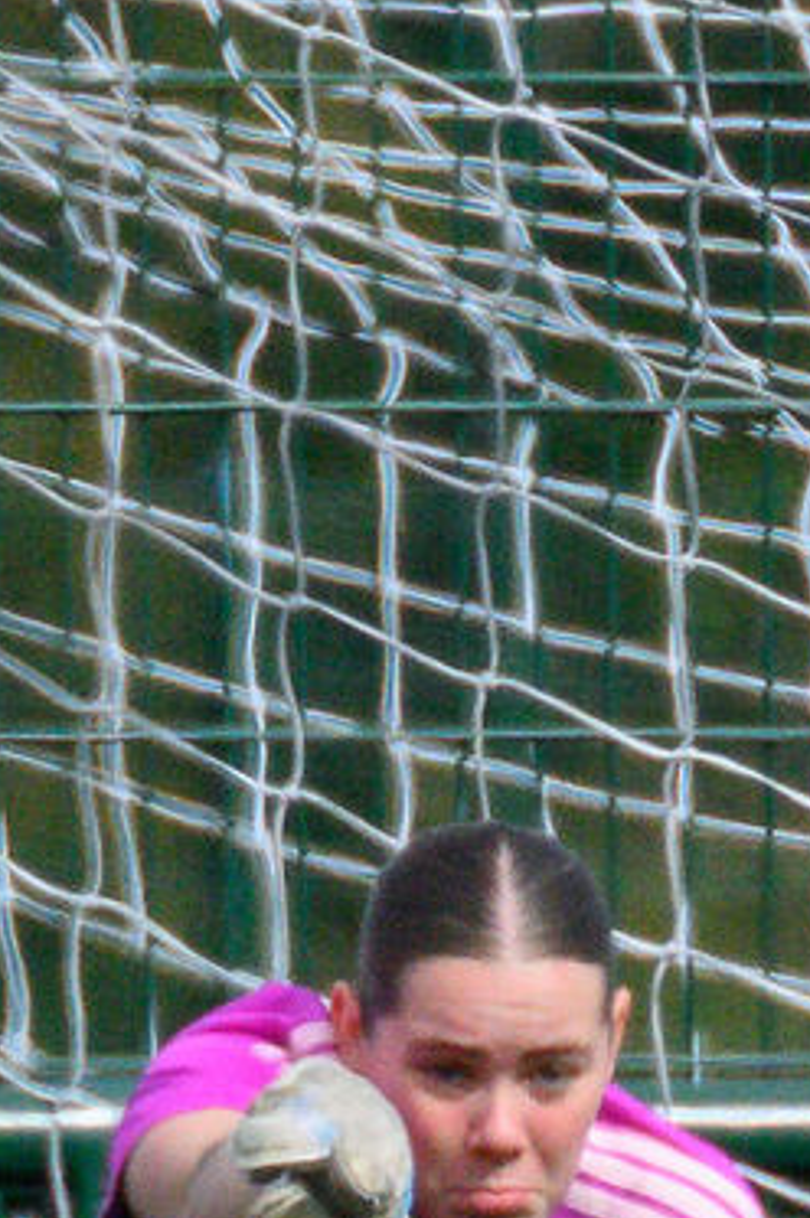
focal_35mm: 5153
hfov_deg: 0.3
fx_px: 174224
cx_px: 706
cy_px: 1217
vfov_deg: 0.4
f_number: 5.6
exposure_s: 1/4000
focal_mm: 400
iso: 1000
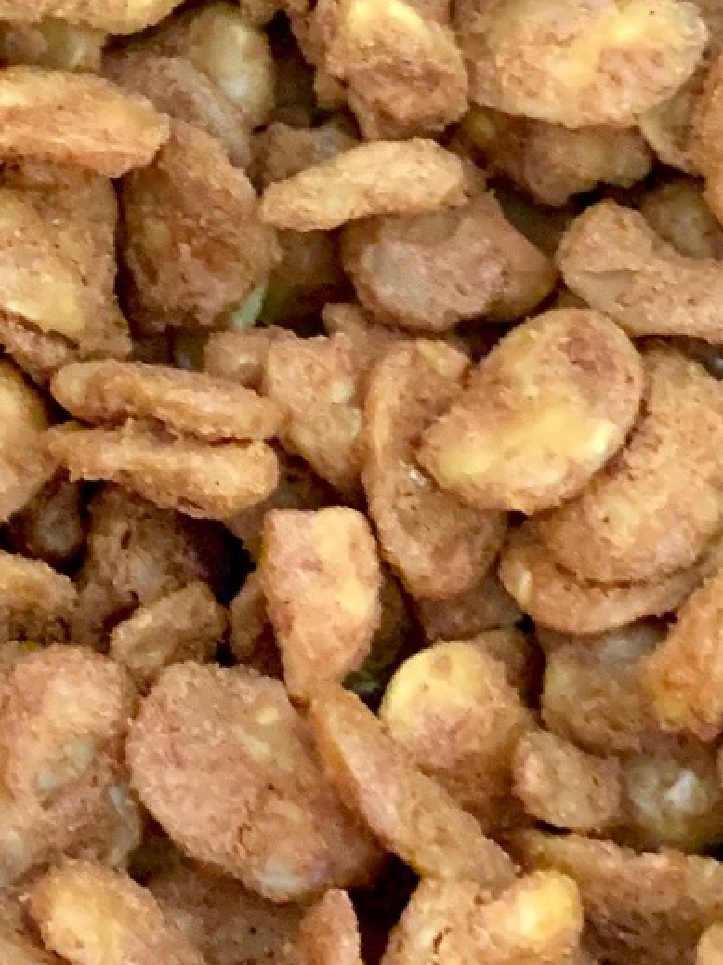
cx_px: -171
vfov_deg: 18.6
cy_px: -126
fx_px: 2814
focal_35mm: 101
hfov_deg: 14.1
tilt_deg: -70.0
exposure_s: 1/25
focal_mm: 4.25
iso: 640
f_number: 1.8
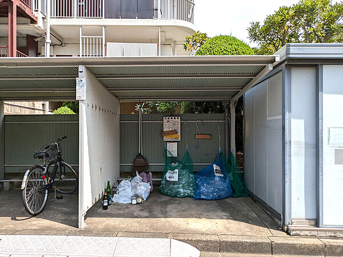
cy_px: 128
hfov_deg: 69.4
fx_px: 248
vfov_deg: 54.9
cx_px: 172
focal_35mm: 25
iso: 45
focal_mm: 5.43
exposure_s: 1/2294
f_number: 1.89
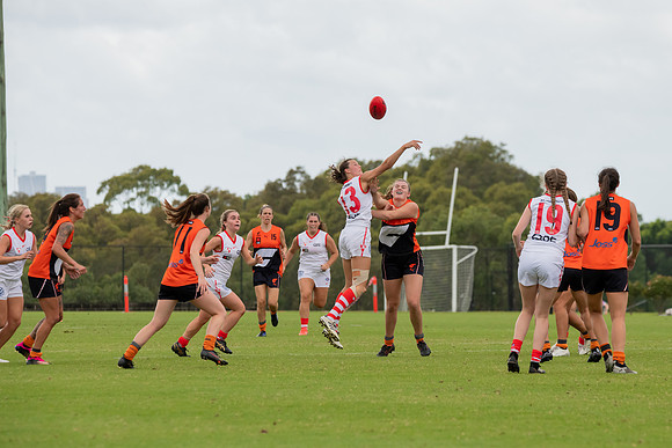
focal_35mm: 305
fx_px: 5688
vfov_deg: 4.5
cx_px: 364
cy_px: 214
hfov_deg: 6.8
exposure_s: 1/1600
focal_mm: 280
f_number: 10
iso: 1000
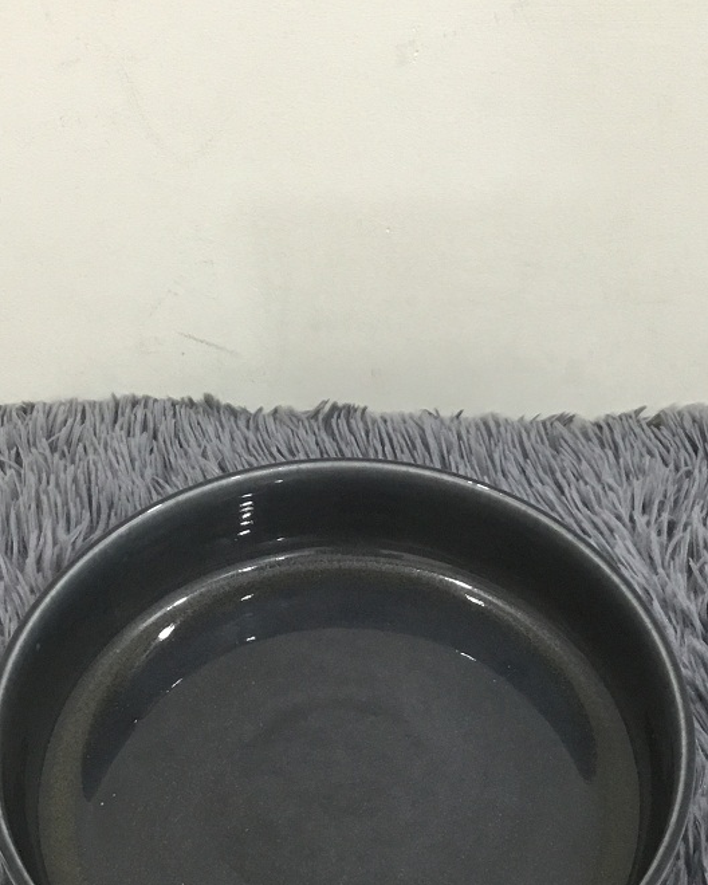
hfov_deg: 27.6
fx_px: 1441
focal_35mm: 55
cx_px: 357
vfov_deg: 34.1
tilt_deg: -49.6
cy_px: 515
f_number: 2.4
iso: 125
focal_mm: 3.3
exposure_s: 1/33
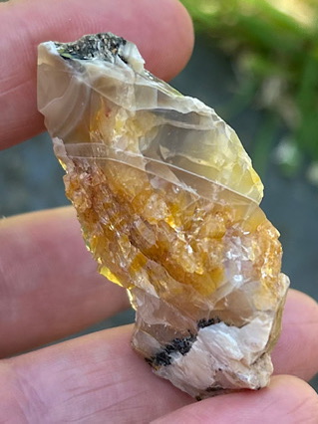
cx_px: 159
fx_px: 319
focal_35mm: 26
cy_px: 212
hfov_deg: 53.0
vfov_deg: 67.3
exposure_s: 1/840
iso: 50
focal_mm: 5.7
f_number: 1.5
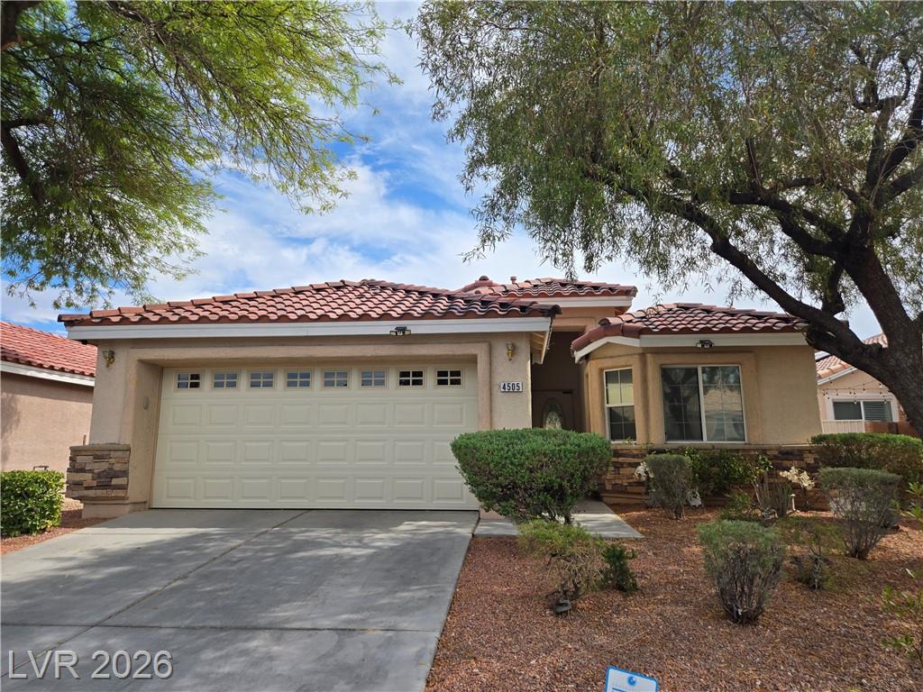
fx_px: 613
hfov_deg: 73.9
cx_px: 462
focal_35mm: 23
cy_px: 346
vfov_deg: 58.9
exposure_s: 1/2921
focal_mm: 5.4
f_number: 1.8
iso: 50
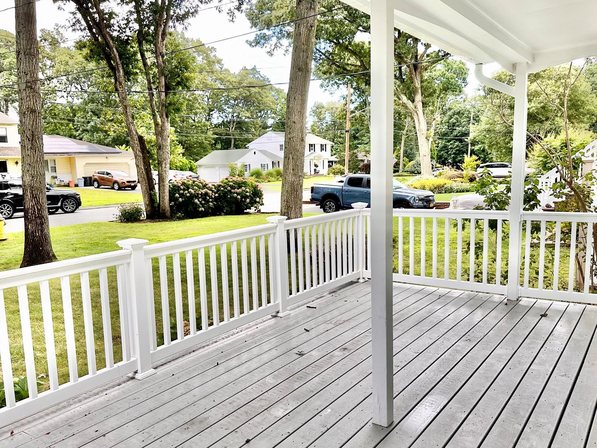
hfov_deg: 59.9
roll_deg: +1.7
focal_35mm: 30
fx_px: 517
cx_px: 284
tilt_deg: -8.6
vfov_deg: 46.8
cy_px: 239
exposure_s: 1/317
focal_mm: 6.86
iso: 80
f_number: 1.78
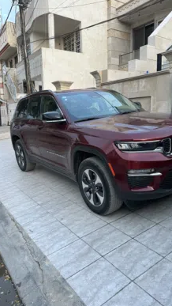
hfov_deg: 42.8
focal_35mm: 27
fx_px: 219
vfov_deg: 69.8
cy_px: 150
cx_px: 101
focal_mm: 6.86
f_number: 1.78
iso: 250
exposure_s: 1/91
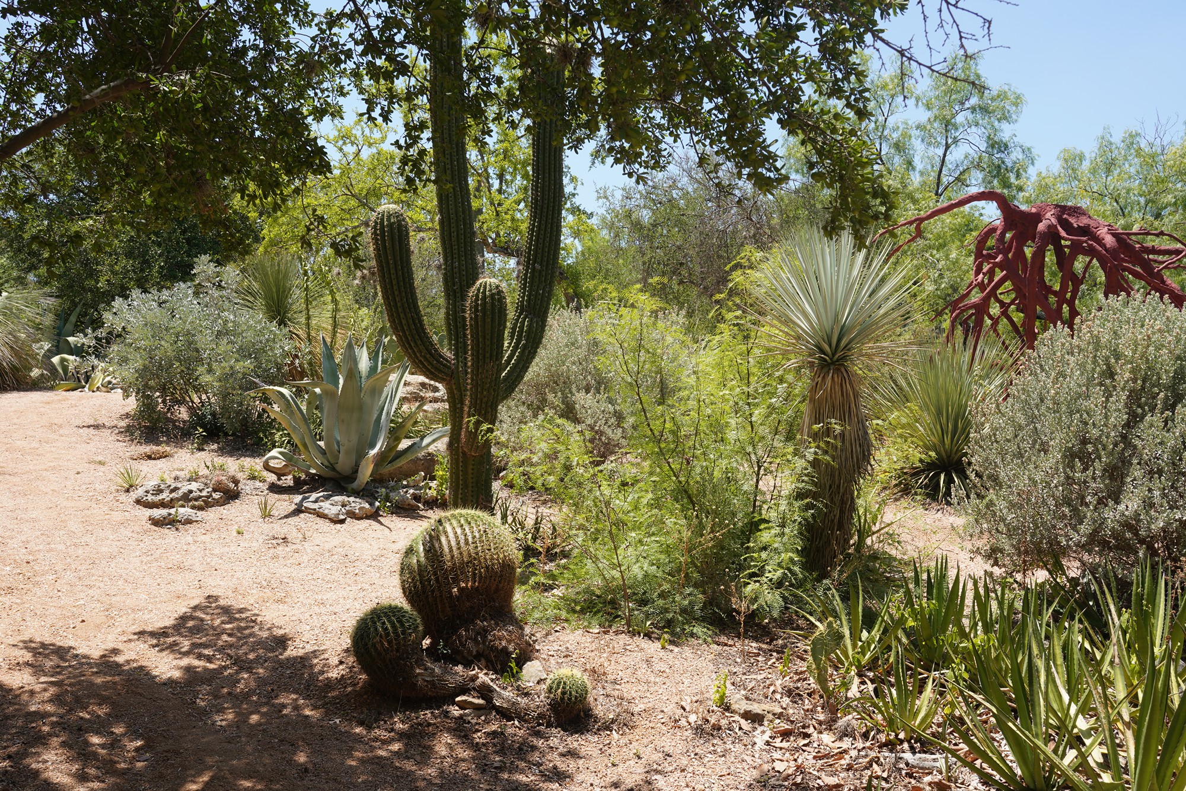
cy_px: 396
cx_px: 593
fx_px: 1219
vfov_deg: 36.0
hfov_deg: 51.9
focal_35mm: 37
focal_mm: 37
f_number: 13
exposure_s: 1/60
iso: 100
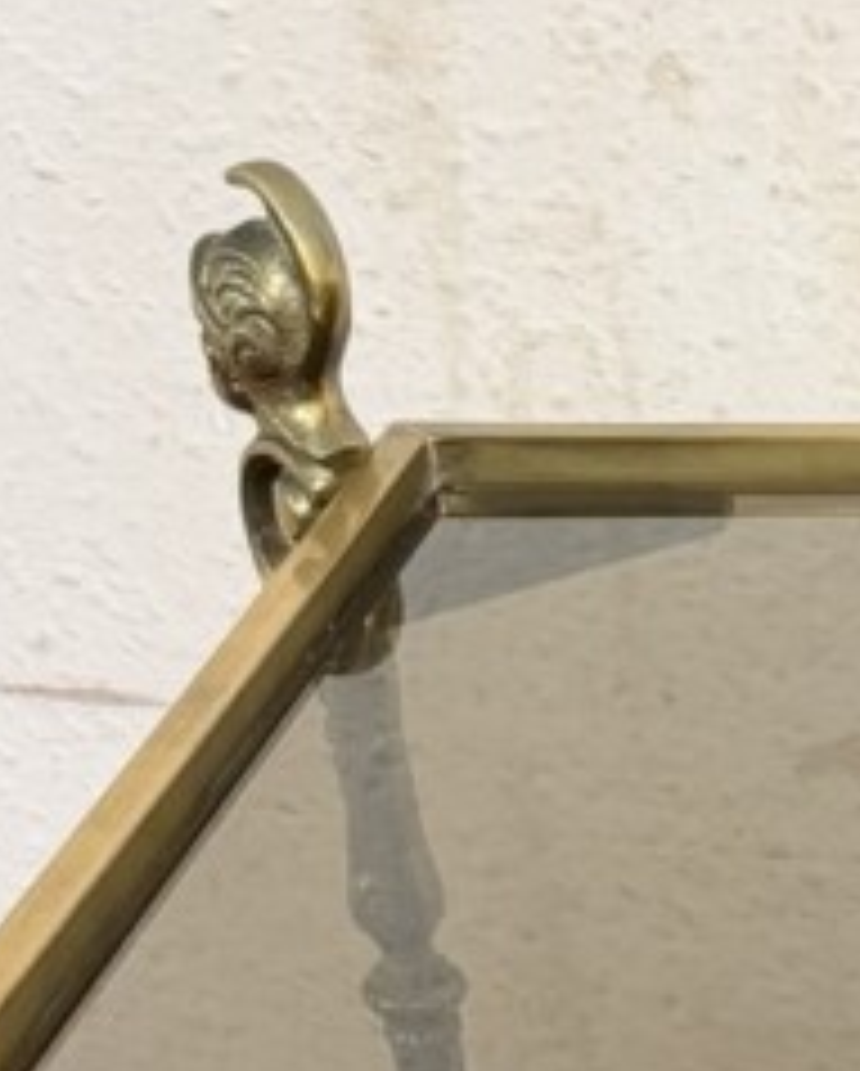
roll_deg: +2.2
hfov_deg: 12.4
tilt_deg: -38.2
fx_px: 3747
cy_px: 1998
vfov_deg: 14.2
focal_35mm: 118
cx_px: 1315
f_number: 1.78
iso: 200
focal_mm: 6.76
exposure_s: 1/50
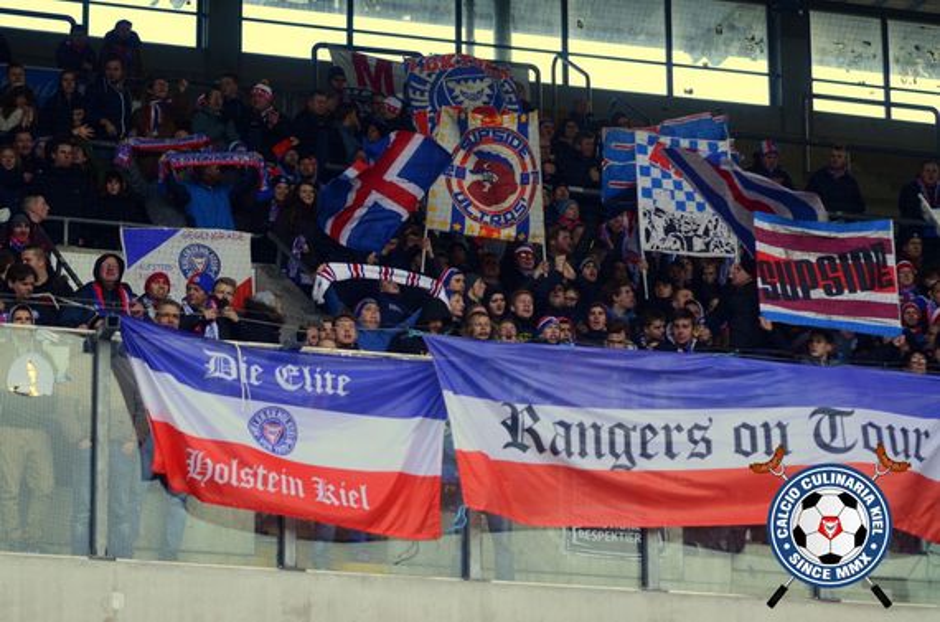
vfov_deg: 10.6
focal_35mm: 129
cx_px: 470
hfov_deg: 15.9
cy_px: 311
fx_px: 3360
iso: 500
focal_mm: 86
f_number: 2.8
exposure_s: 1/320
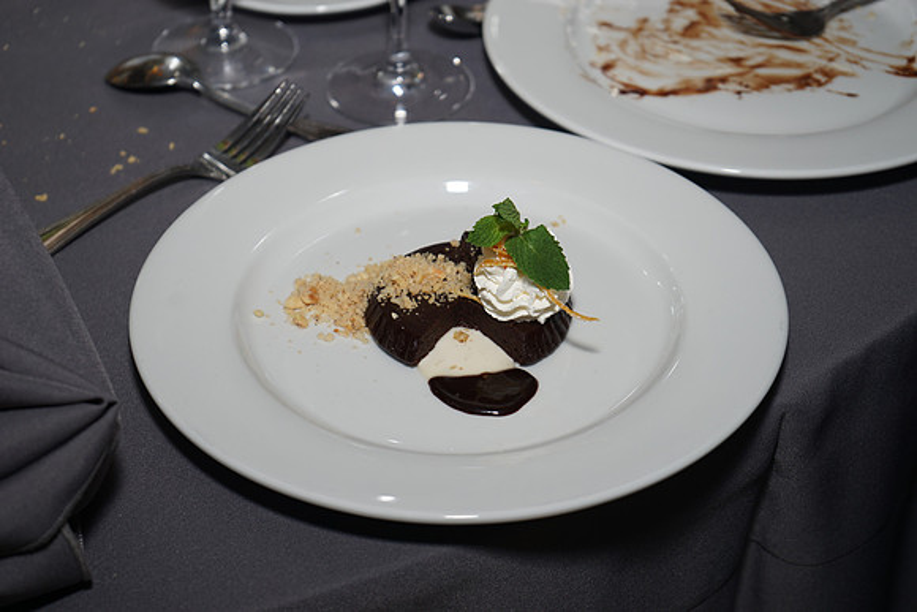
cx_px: 458
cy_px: 306
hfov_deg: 28.8
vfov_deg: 19.5
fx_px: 1783
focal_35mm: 70
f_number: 5.6
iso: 160
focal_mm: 70
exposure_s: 1/100
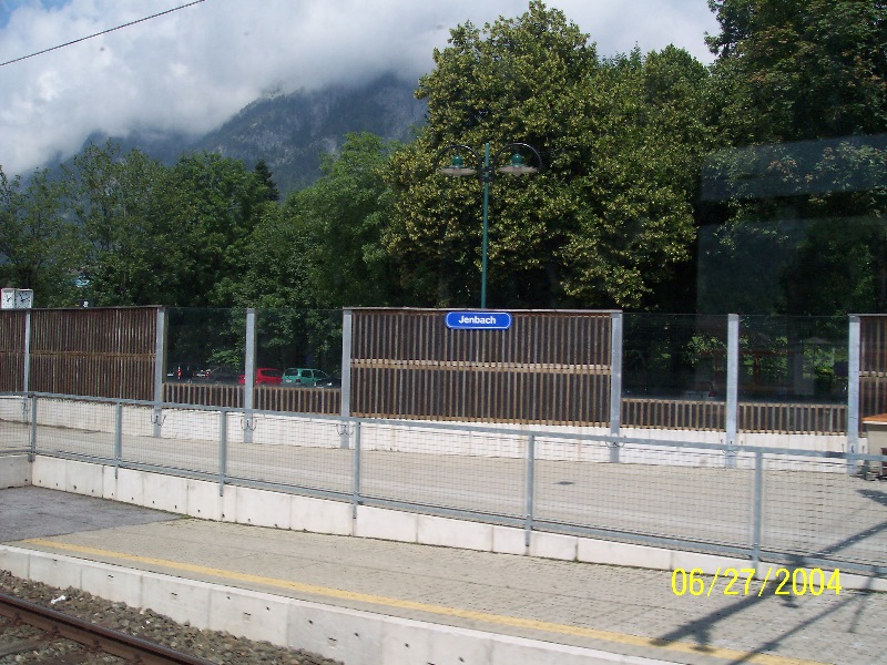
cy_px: 332
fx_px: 974
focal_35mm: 38
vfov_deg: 37.7
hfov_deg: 49.0
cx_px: 444
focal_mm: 8
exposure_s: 1/350
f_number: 4.8
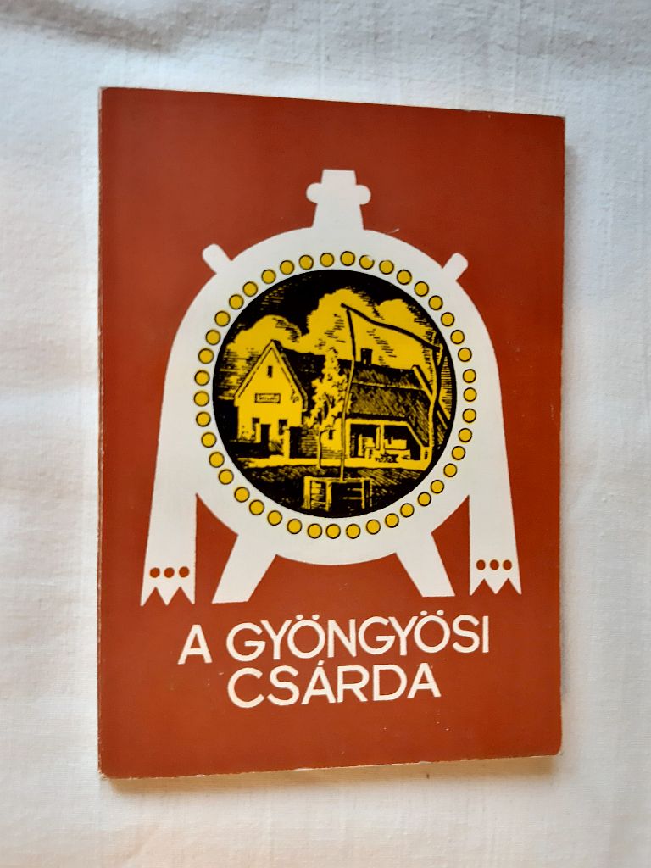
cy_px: 434
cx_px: 326
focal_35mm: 27
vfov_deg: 65.3
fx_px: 677
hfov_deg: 51.4
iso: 320
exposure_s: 1/50
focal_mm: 3.93
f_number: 1.7
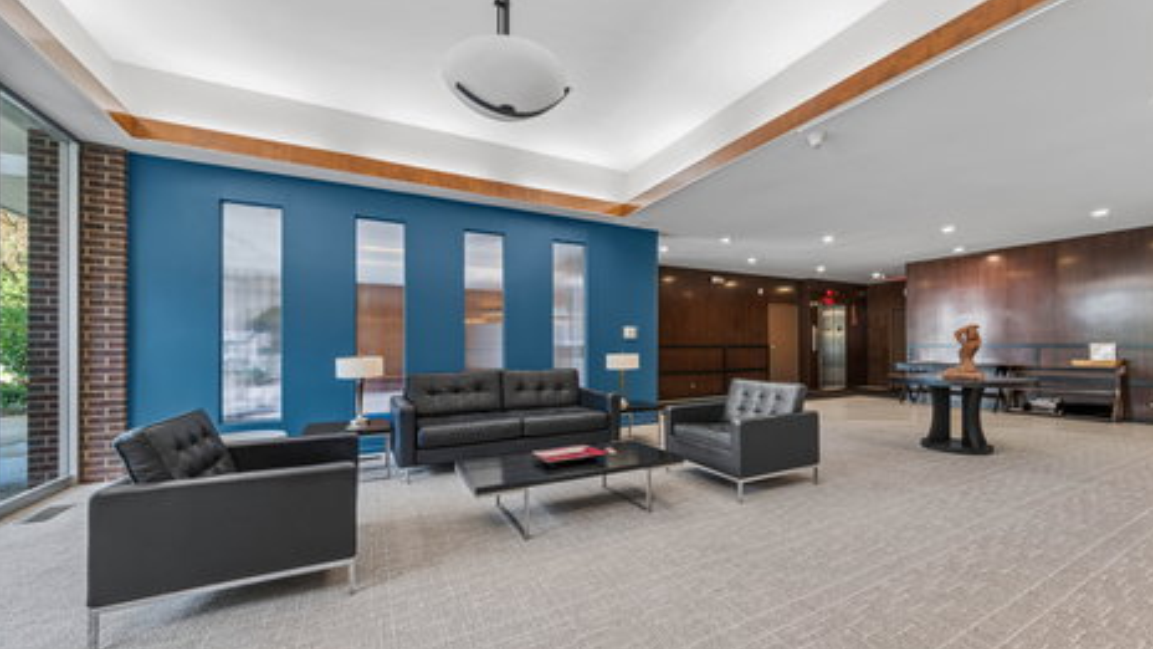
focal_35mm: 13
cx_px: 589
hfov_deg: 110.8
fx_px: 397
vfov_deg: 78.3
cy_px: 348
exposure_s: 1/2
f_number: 10
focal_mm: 12
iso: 160
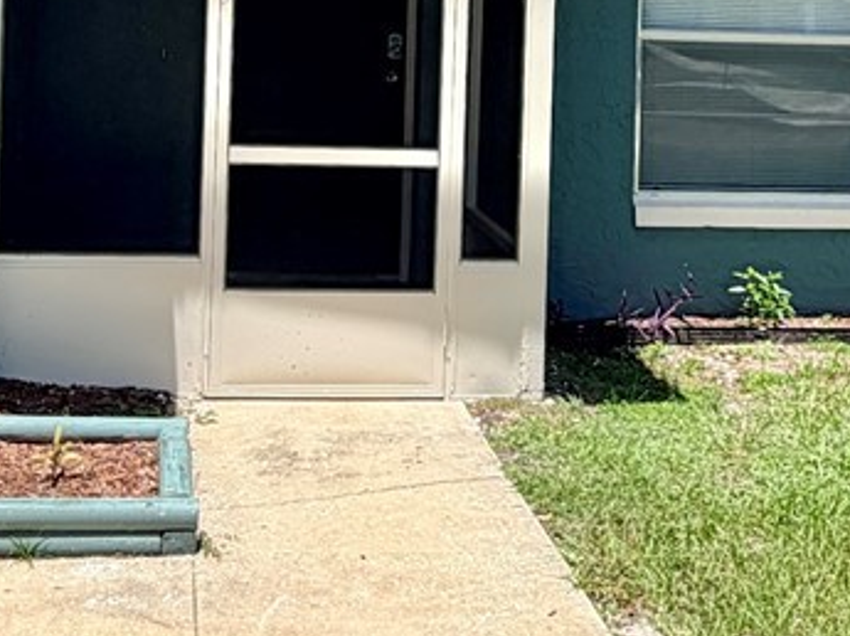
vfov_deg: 21.7
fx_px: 1594
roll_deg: -2.0
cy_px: 2
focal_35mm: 65
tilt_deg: -0.5
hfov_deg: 29.8
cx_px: 399
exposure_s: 1/864
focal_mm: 2.22
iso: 20
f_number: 2.2
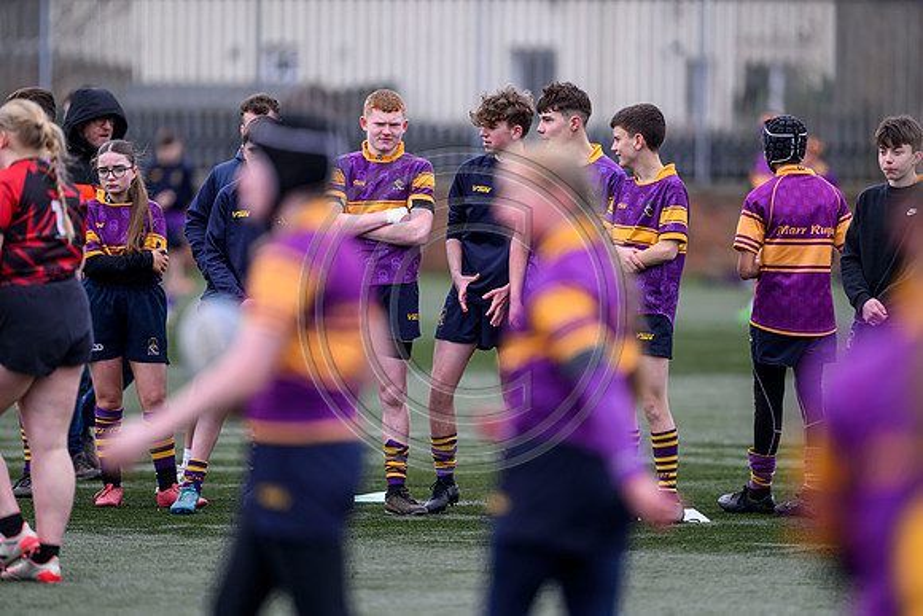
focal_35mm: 400
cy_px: 308
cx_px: 462
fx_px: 10257
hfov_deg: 5.2
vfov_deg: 3.4
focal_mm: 400
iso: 500
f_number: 3.2
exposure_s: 1/1250
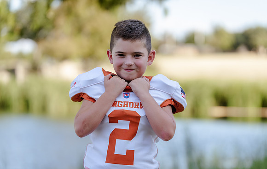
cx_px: 135
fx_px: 960
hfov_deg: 15.8
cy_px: 92
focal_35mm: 131
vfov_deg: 10.1
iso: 125
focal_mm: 125
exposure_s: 1/320
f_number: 3.2
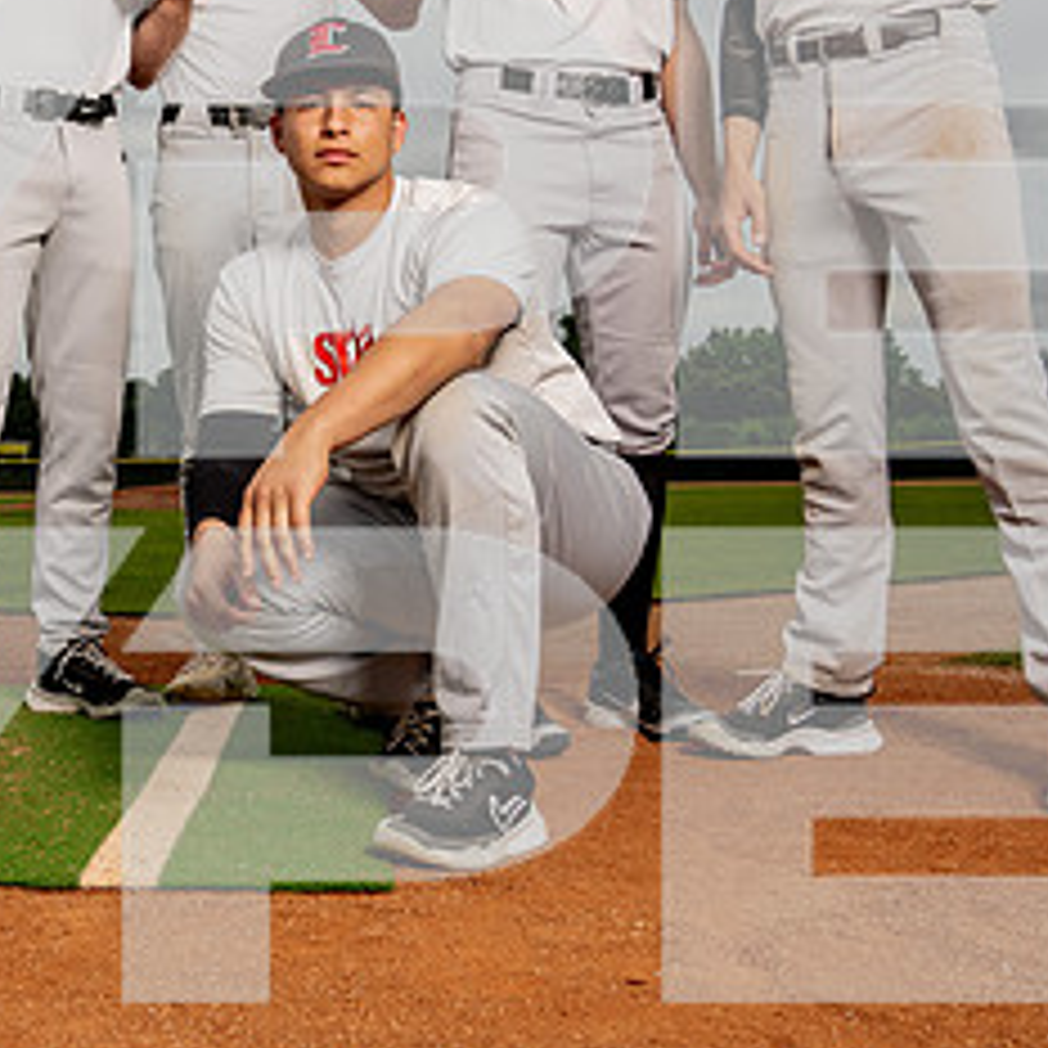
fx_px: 1952
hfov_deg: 28.5
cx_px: 39
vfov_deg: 29.4
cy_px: 218
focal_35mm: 57
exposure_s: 1/250
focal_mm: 25
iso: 50
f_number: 8
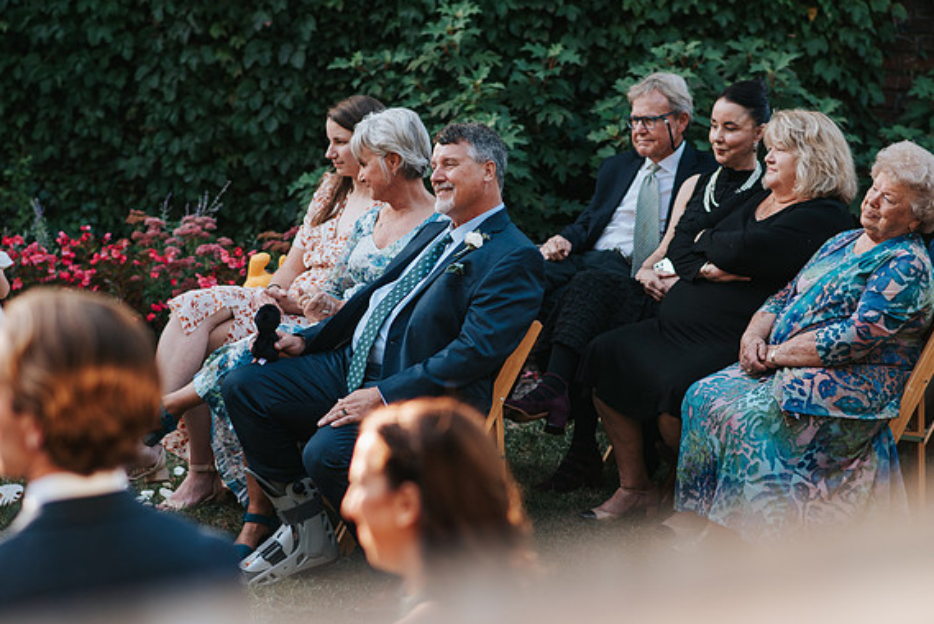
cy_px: 308
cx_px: 460
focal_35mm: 130
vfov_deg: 10.6
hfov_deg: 15.8
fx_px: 3374
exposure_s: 1/320
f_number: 2.8
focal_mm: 85
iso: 200
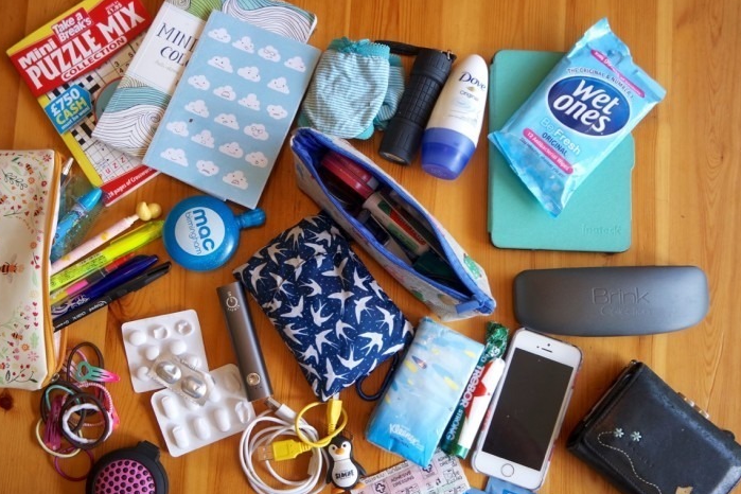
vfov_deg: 36.9
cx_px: 351
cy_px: 251
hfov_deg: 53.1
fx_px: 741
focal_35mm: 36
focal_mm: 21
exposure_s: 1/40
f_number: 4
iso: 200
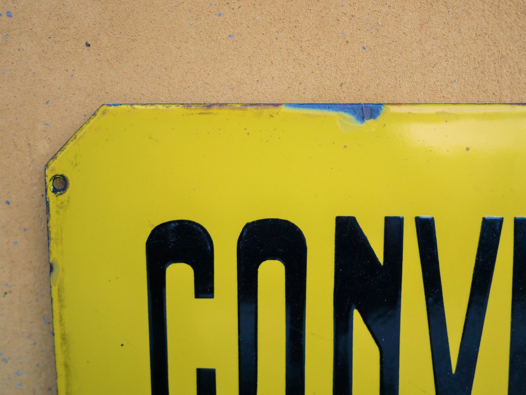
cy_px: 198
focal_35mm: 40
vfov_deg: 36.0
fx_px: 608
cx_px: 263
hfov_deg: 46.8
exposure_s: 1/125
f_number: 1.8
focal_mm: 20
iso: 200
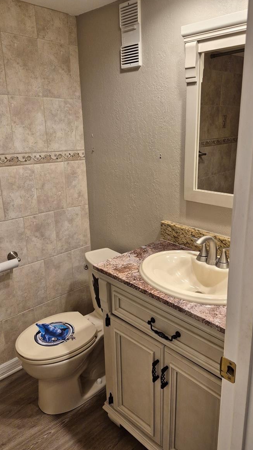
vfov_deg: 71.9
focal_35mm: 26
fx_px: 310
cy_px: 222
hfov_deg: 44.2
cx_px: 150
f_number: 1.8
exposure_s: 1/120
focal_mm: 5.4
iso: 160
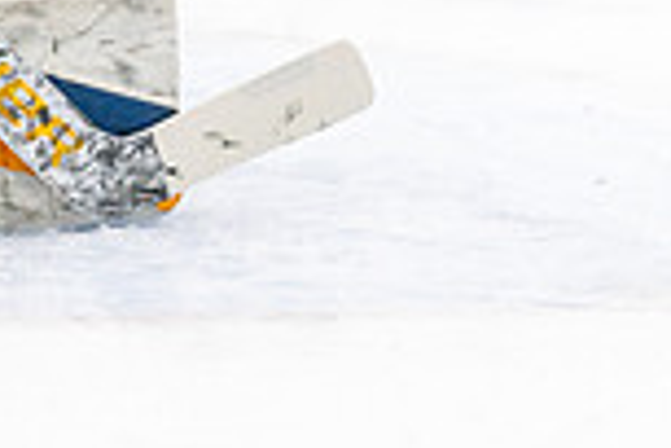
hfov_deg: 4.6
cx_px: -129
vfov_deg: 3.1
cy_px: -380
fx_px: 8331
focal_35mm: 447
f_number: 2.8
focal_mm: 99
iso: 3200
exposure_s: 1/1250
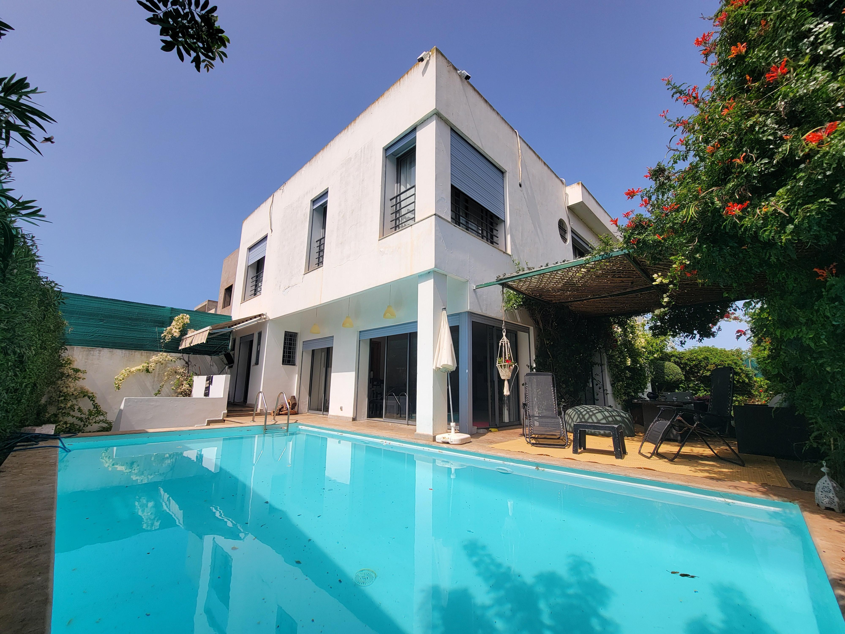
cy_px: 317
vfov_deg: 89.9
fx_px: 317
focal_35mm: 13
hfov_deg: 106.2
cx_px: 422
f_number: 2.2
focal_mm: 2.2
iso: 50
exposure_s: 1/2277
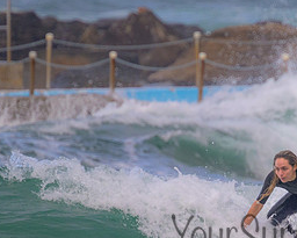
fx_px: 14940
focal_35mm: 1699
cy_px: 222
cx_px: 291
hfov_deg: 1.1
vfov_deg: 0.9
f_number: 11
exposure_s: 1/1250
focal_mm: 800
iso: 1100
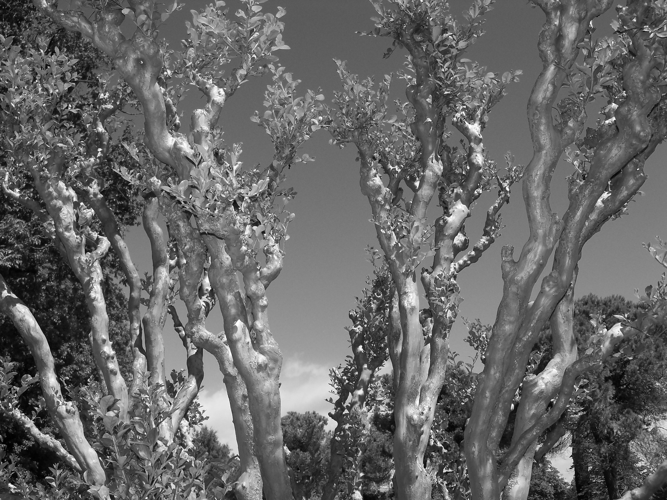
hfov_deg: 44.8
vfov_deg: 34.3
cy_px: 250
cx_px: 334
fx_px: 809
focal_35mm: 42
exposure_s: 1/640
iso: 64
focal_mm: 7.5
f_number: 3.7
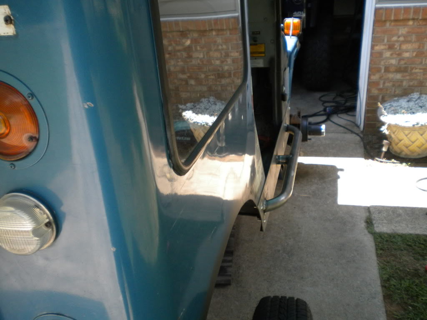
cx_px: 214
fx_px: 432
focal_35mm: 35
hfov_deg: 52.6
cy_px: 160
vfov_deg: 40.7
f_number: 3.1
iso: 281
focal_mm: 6.3
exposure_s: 1/442
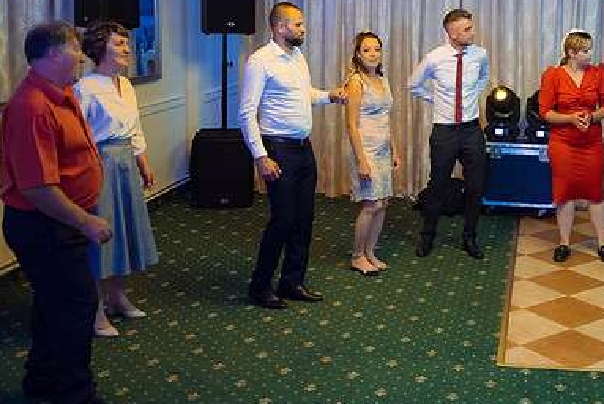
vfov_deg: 25.9
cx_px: 475
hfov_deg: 37.0
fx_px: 873
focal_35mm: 52
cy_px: 135
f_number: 2.8
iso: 1250
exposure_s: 1/160
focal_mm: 32
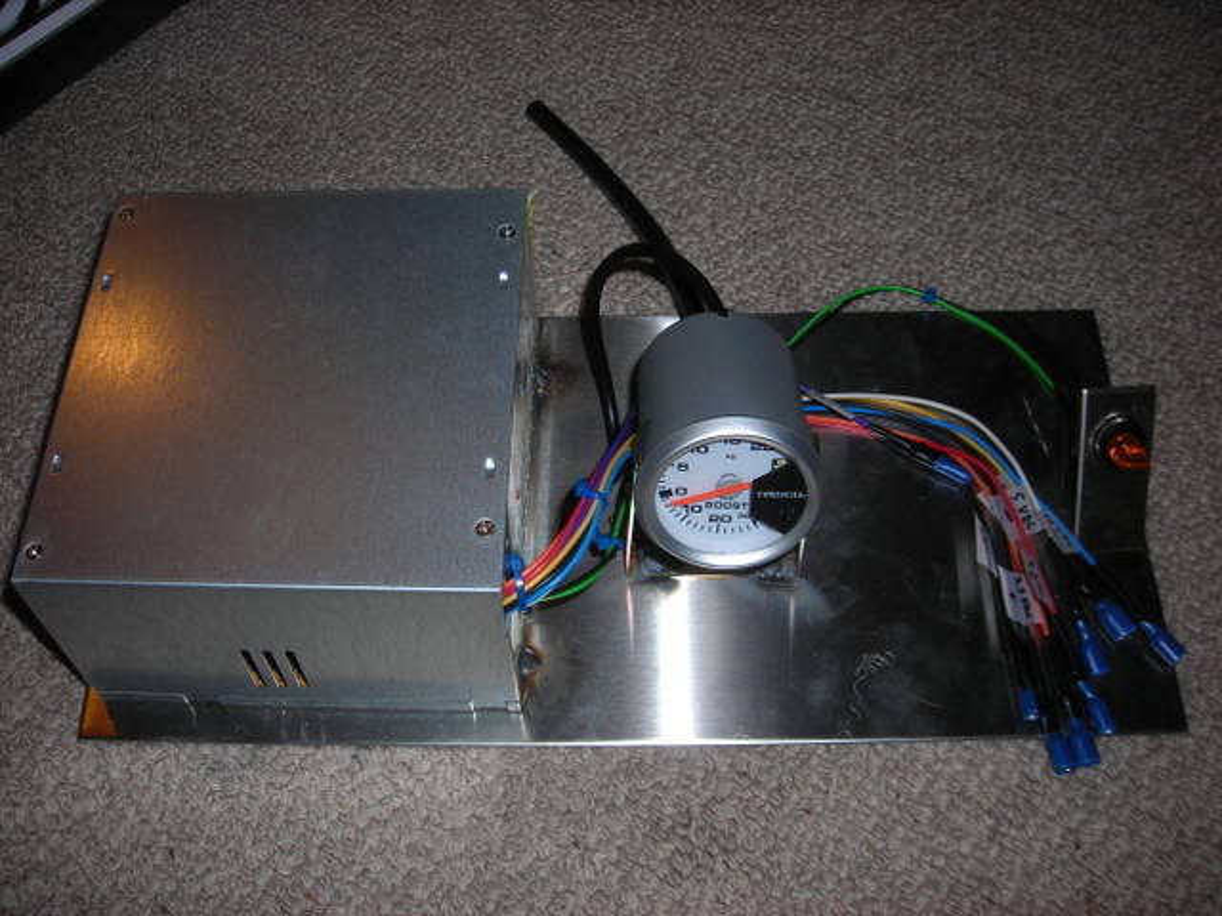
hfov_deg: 49.0
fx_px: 1341
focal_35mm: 38
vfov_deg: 37.7
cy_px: 458
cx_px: 611
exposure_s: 1/60.1
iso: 50
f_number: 3.2
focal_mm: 6.3
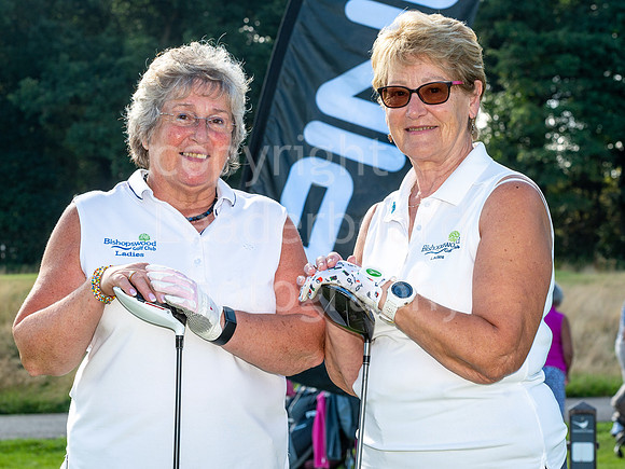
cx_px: 336
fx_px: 1955
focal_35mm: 108
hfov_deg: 18.2
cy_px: 232
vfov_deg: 13.7
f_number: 9
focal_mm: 75
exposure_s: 1/250
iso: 200
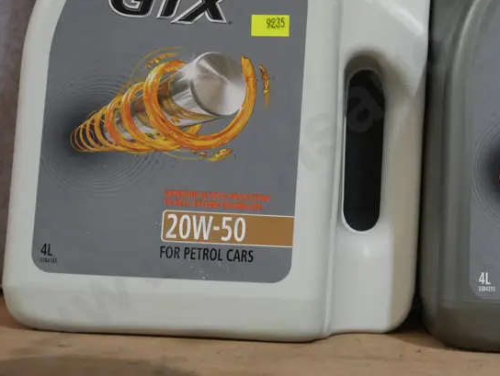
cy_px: 75
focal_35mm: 64
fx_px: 925
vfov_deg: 22.6
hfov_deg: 29.5
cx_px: 403
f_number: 4
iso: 640
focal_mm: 17
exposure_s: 1/60
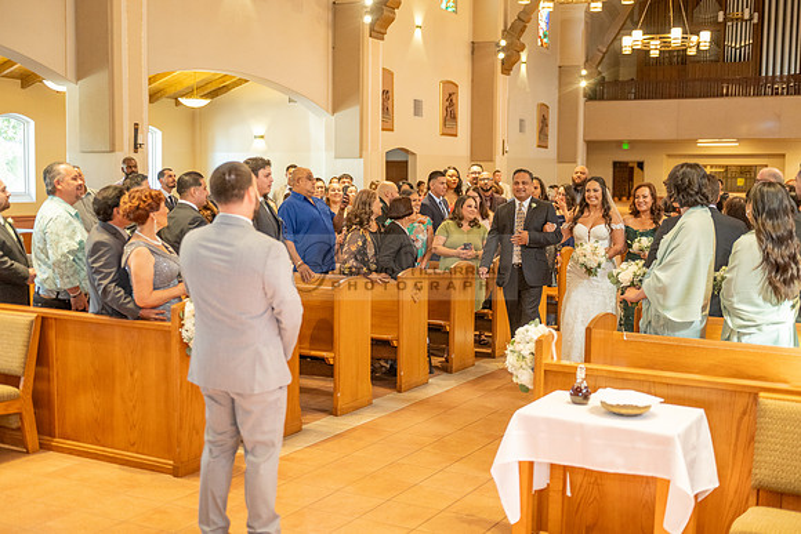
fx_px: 979
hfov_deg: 44.5
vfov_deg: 30.5
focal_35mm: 44
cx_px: 400
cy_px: 267
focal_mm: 44
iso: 1600
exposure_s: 1/160
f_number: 2.8
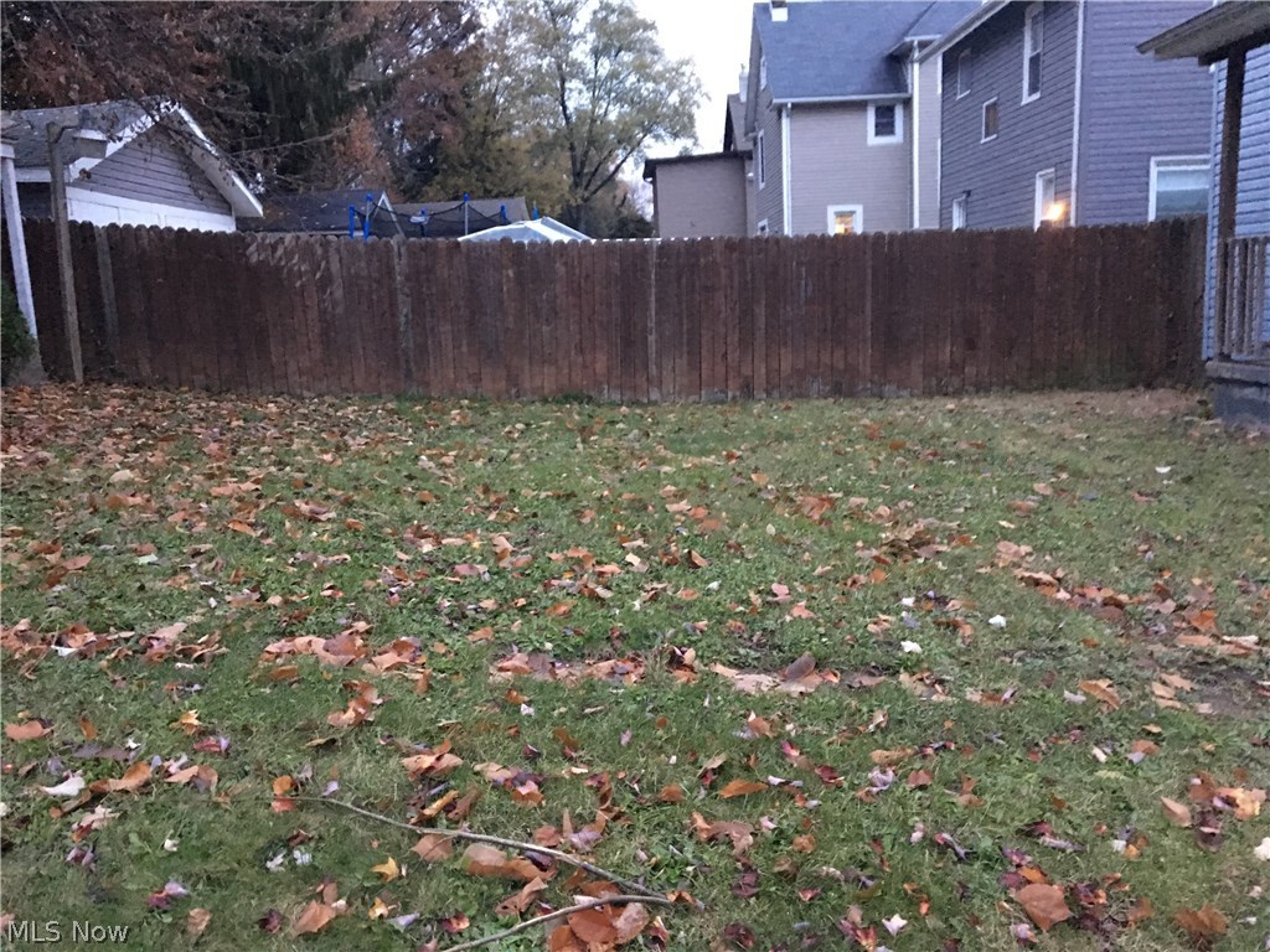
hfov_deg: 61.7
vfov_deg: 48.2
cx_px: 635
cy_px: 476
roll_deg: +2.7
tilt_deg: -10.3
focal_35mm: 29
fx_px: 1064
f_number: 2.2
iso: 320
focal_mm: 4.15
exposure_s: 1/15
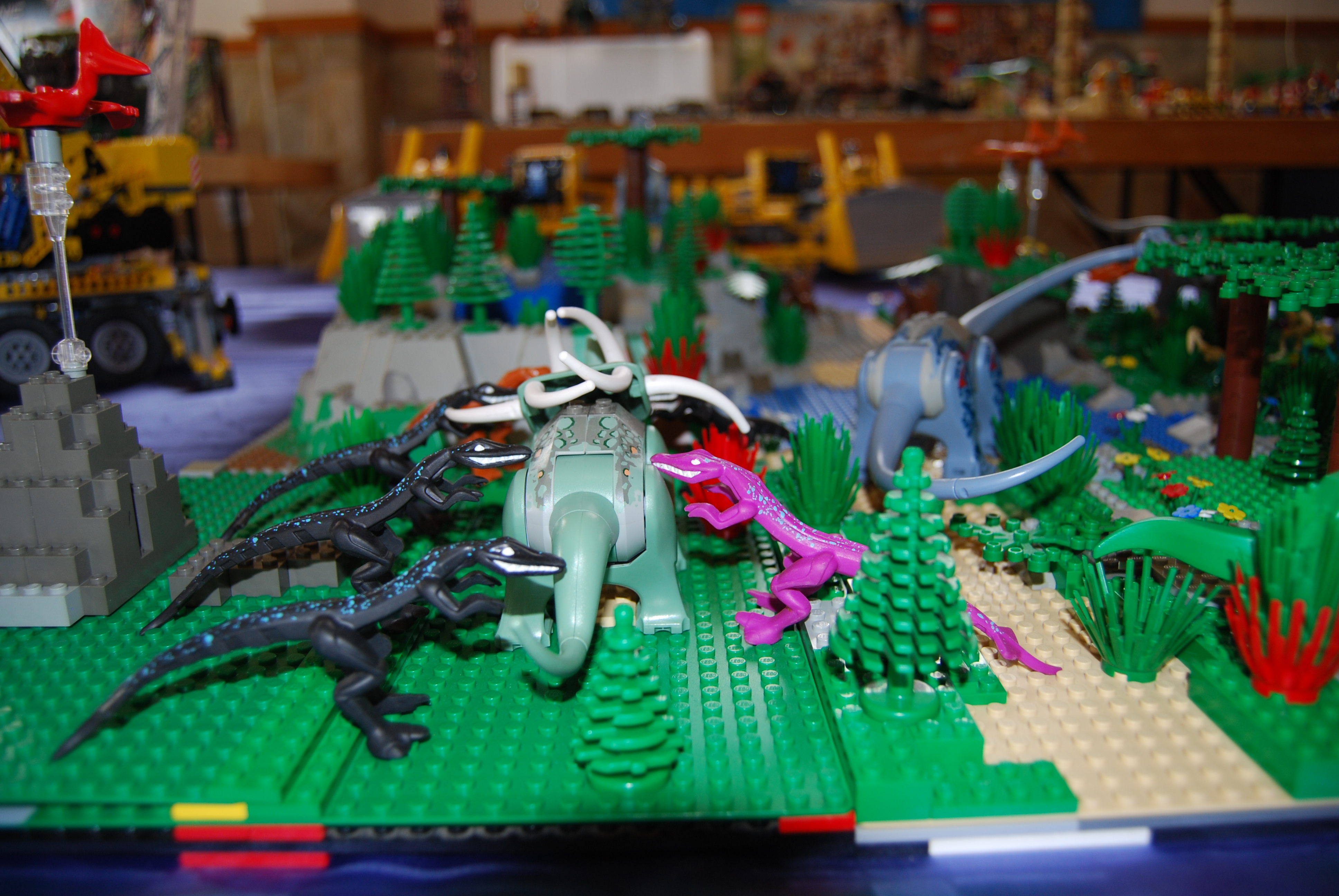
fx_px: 1005
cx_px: 670
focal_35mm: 27
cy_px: 448
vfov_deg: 48.0
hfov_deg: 67.3
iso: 200
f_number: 3.5
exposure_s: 1/60
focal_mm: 18
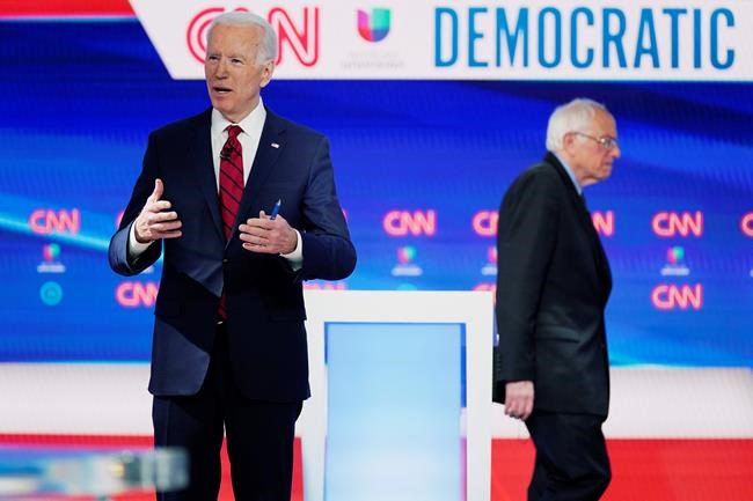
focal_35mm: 213
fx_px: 4454
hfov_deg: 9.7
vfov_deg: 6.4
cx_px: 376
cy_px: 250
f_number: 4
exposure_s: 1/320
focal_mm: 213
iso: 2000
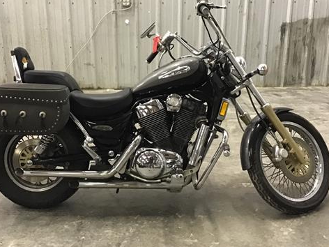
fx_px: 399
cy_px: 110
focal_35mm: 42
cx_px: 153
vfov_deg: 34.3
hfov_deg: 44.8
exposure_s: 1/20
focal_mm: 3.3
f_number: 2.4
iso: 200
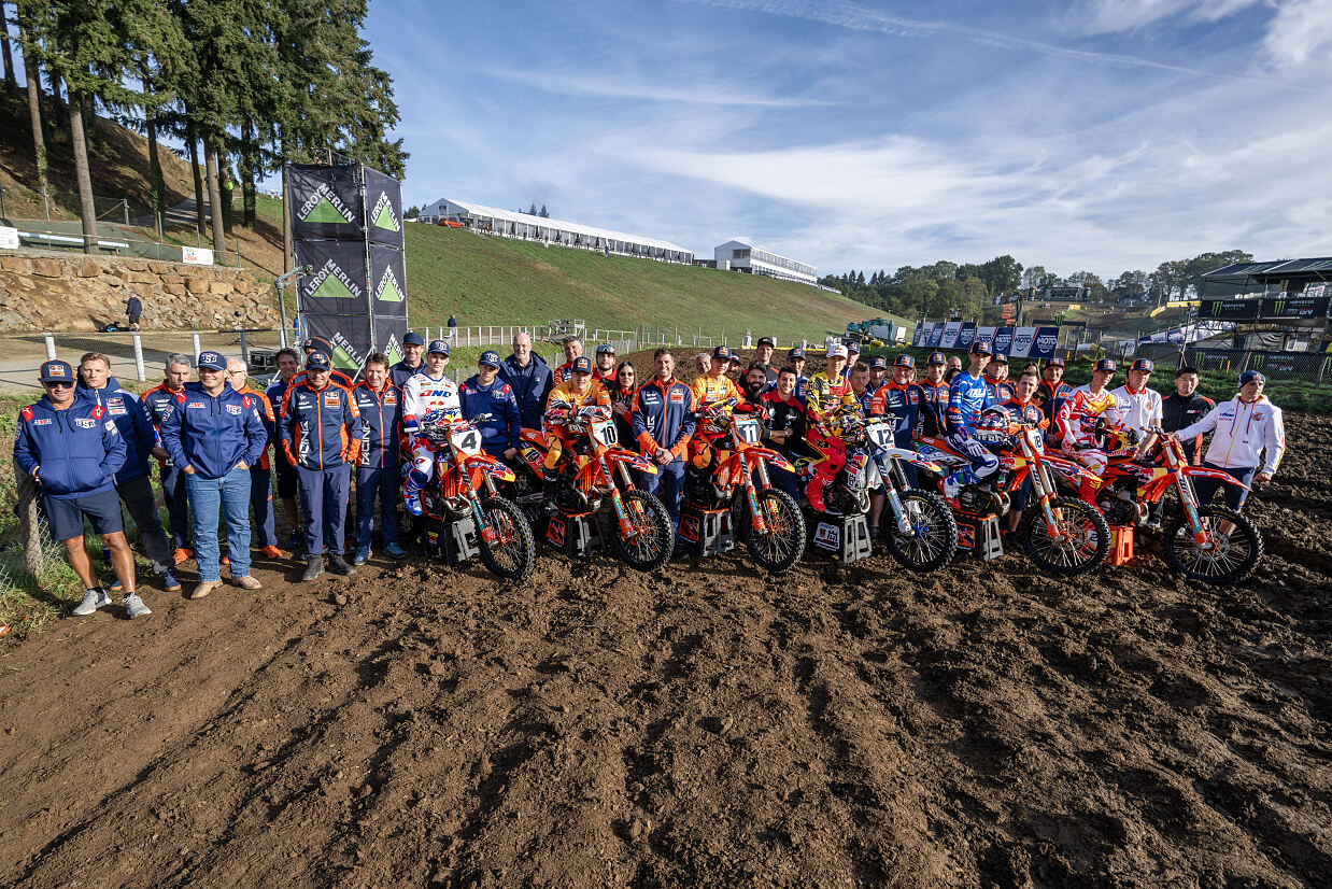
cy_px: 444
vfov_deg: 70.5
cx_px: 666
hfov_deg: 93.3
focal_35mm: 17
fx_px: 629
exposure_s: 1/500
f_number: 7.1
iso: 200
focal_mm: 17
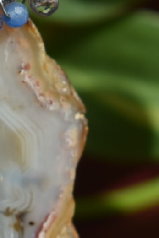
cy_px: -192
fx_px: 2052
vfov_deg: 6.5
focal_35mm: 310
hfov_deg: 4.4
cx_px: -190
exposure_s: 1/250
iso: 100
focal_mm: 42
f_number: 8
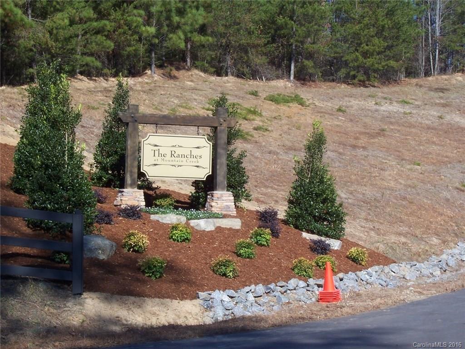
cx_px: 232
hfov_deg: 19.3
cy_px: 174
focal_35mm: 102
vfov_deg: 14.5
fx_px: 1370
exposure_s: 1/180
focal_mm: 16.8
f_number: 9.5
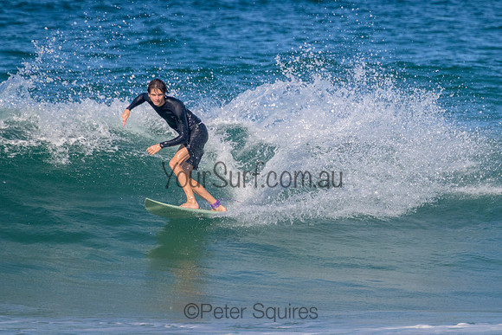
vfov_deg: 1.3
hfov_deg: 1.9
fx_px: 15272
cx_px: 344
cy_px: 142
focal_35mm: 1095
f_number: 11
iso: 1250
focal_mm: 800
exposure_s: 1/2000
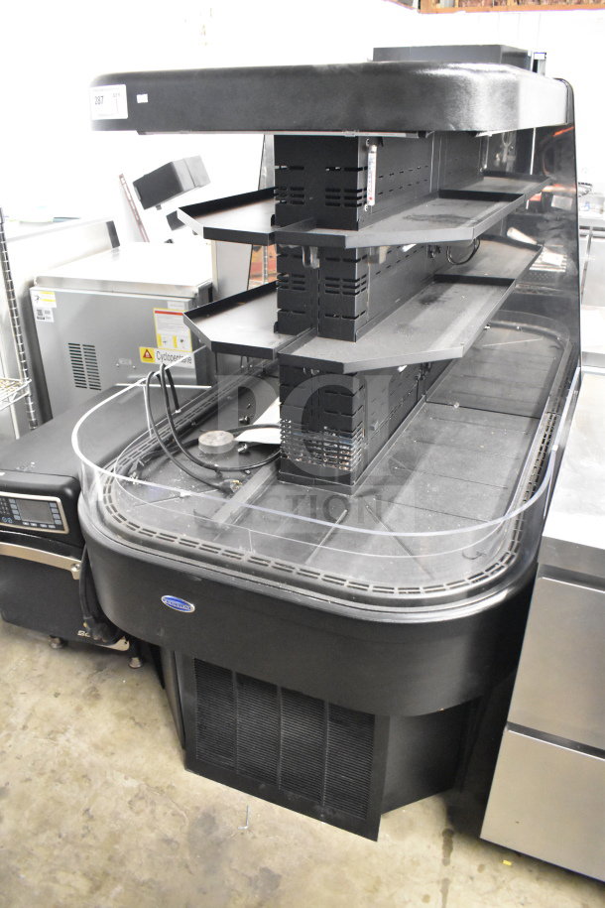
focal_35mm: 27
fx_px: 681
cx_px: 302
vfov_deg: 67.4
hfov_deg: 47.9
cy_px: 454
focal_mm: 18
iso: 8000
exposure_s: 1/30
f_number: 3.5
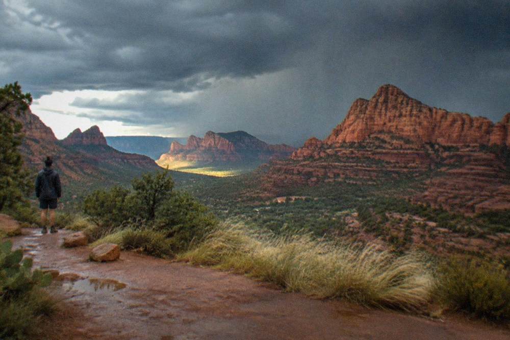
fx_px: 566
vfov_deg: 33.4
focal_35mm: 40
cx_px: 255
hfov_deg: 48.5
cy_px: 170
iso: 320
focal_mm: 40
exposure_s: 1/80
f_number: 11
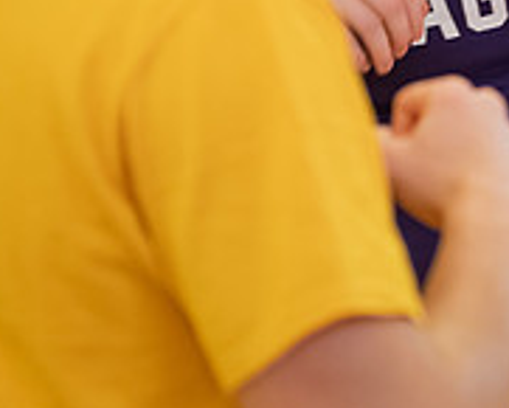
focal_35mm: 210
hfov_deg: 9.1
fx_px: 3165
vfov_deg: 7.3
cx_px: 548
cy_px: -66
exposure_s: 1/200
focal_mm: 70
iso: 1250
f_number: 3.2
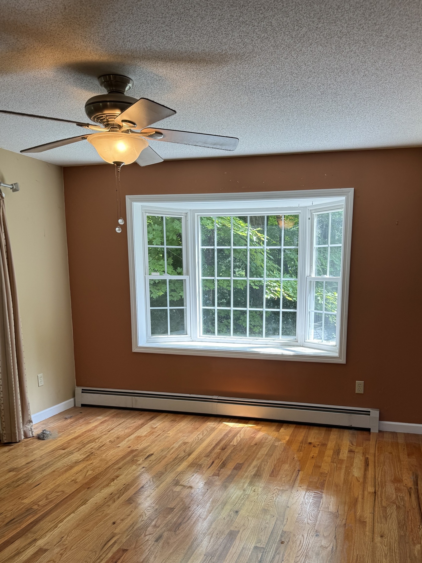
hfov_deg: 46.6
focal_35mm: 30
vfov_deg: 59.2
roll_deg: +1.3
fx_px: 488
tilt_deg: -11.0
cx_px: 249
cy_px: 351
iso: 64
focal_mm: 6.76
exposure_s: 1/120
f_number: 1.78
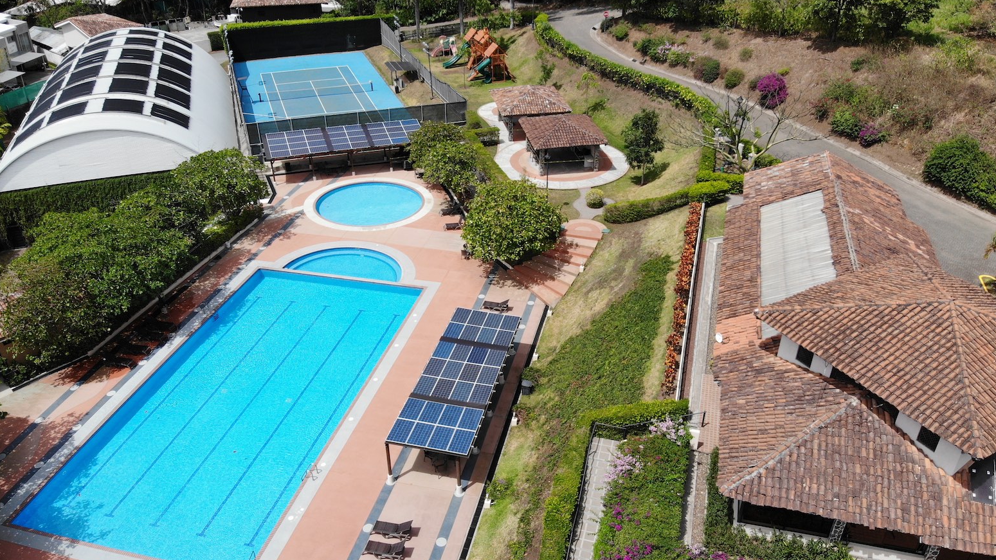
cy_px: 326
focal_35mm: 27
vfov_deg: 42.7
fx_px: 713
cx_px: 511
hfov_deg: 69.9
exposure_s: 1/1205
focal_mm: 4.5
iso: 100
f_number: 2.8
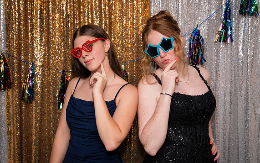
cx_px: 128
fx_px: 418
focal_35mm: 59
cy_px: 82
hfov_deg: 34.5
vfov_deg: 22.0
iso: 400
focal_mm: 57
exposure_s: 1/250
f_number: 5
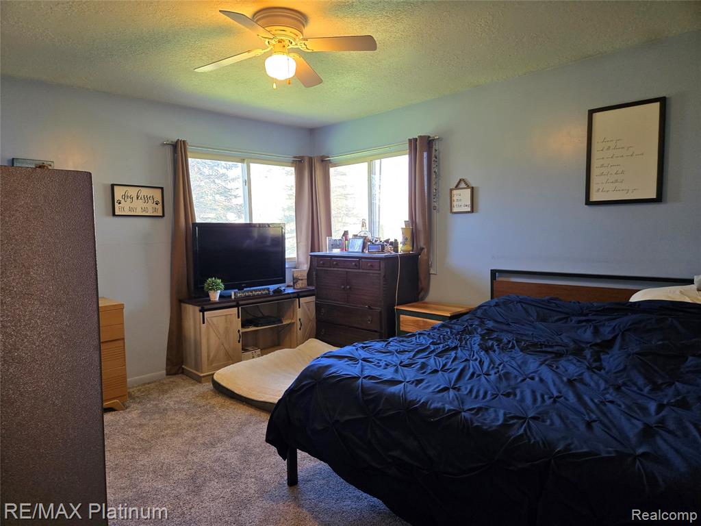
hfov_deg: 73.9
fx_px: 466
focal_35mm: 23
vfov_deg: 58.9
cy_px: 263
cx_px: 350
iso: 400
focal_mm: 5.4
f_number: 1.8
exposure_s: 1/120
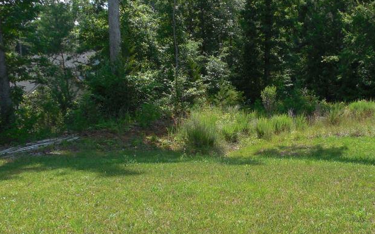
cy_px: 153
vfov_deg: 29.0
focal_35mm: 44
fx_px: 449
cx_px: 242
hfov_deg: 44.8
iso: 125
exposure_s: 1/800
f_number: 3.3
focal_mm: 4.5
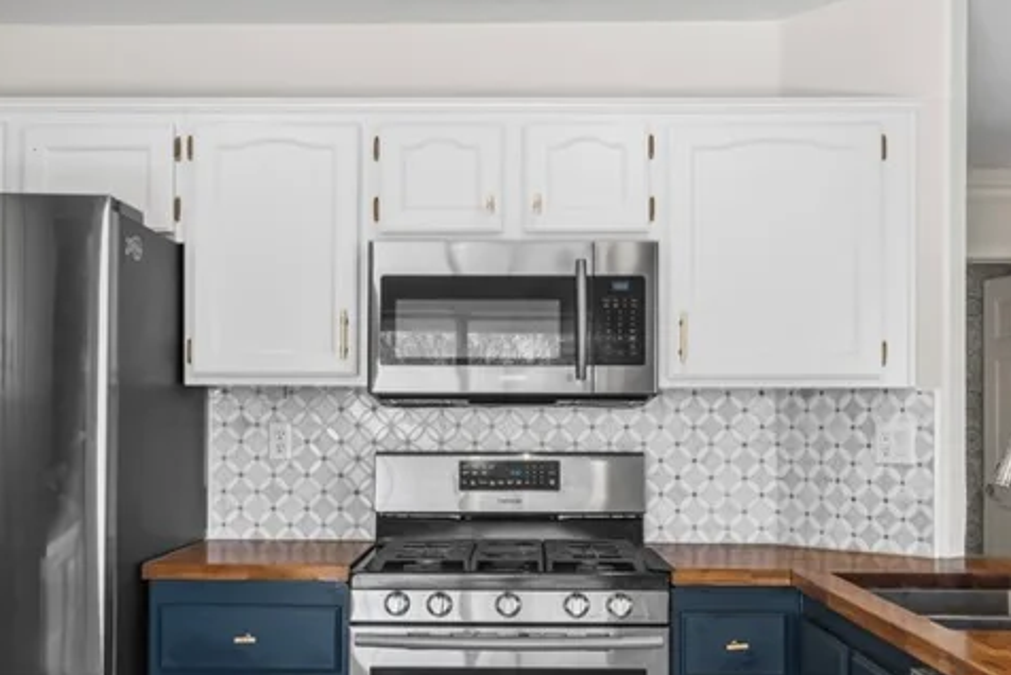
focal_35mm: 43
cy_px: 419
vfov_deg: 31.1
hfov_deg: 45.4
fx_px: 1208
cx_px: 480
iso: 400
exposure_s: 1/25
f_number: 8
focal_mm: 20
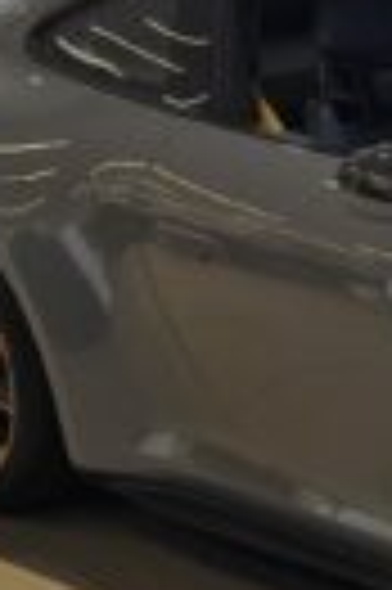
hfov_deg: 14.5
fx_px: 1195
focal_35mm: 73
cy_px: 342
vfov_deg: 27.7
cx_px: 843
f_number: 1.7
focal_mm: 6.3
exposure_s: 1/120
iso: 40
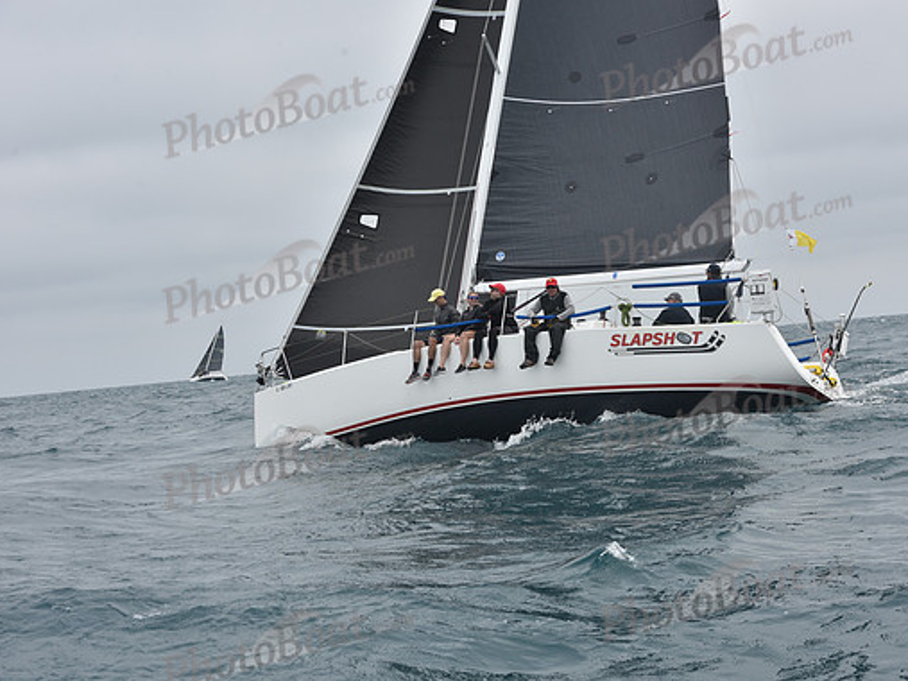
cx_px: 509
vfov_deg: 19.1
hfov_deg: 25.3
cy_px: 345
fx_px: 2019
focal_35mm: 77
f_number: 10
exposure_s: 1/800
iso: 250
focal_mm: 70
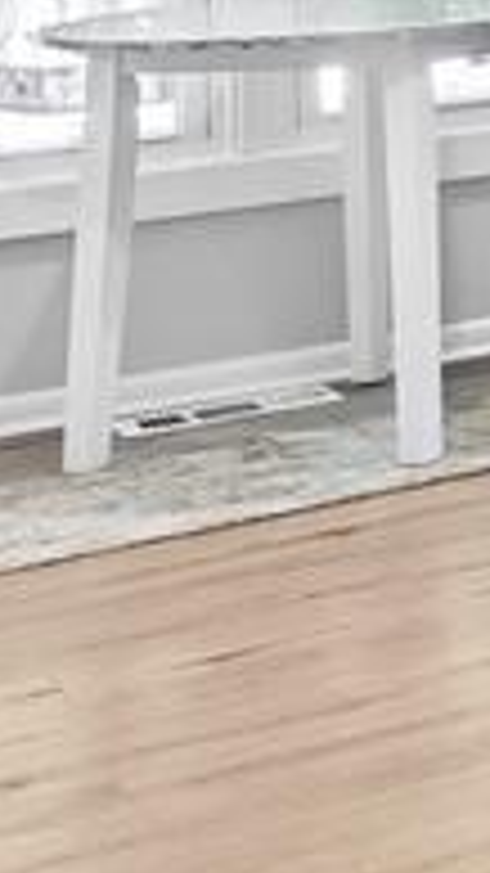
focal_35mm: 109
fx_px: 2520
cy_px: -297
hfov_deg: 5.8
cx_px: 2652
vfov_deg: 18.2
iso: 400
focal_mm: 14
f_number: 8
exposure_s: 1/4
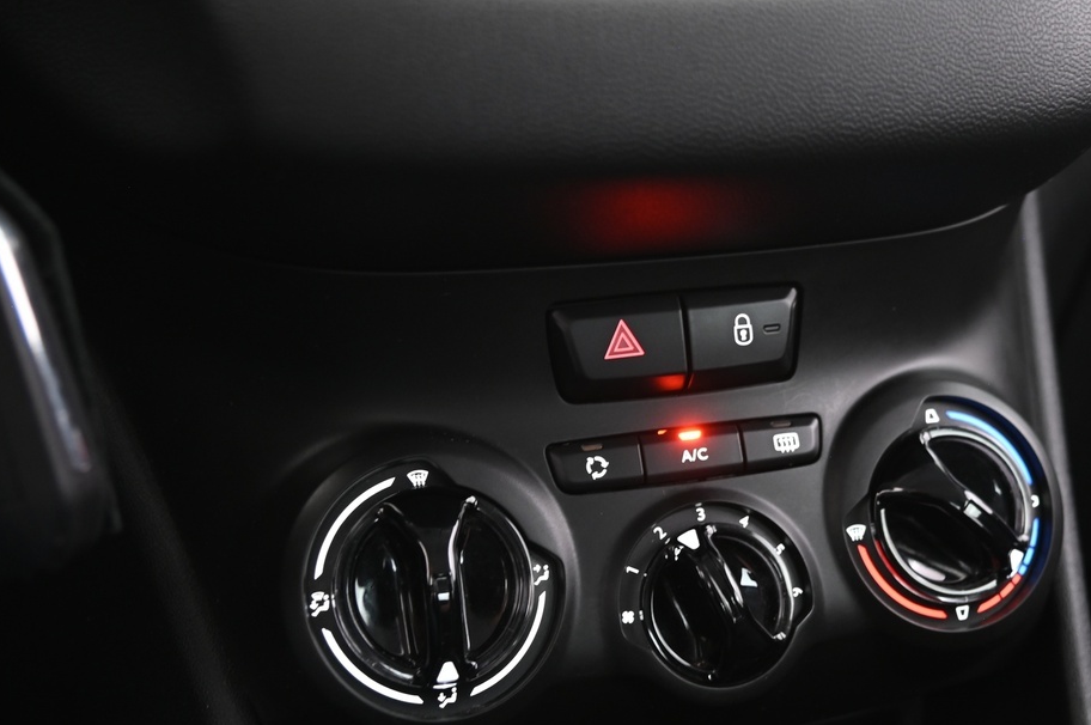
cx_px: 714
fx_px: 1726
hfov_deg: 34.8
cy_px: 428
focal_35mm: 57
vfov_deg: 23.7
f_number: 4
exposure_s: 1/3
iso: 1000
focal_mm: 32
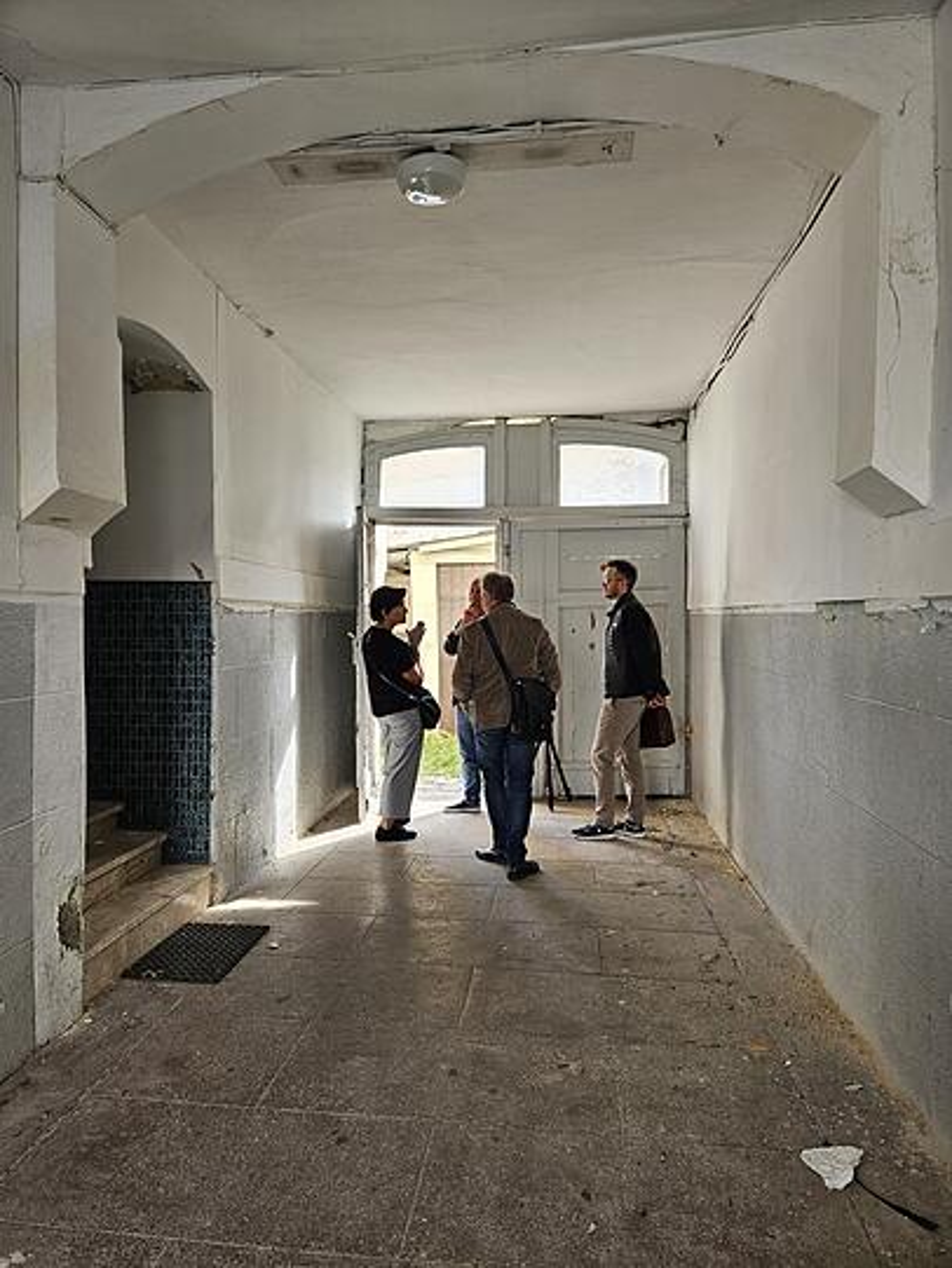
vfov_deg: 73.9
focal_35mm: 23
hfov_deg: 58.9
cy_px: 634
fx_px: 843
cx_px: 476
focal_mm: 5.4
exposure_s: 1/100
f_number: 1.8
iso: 40
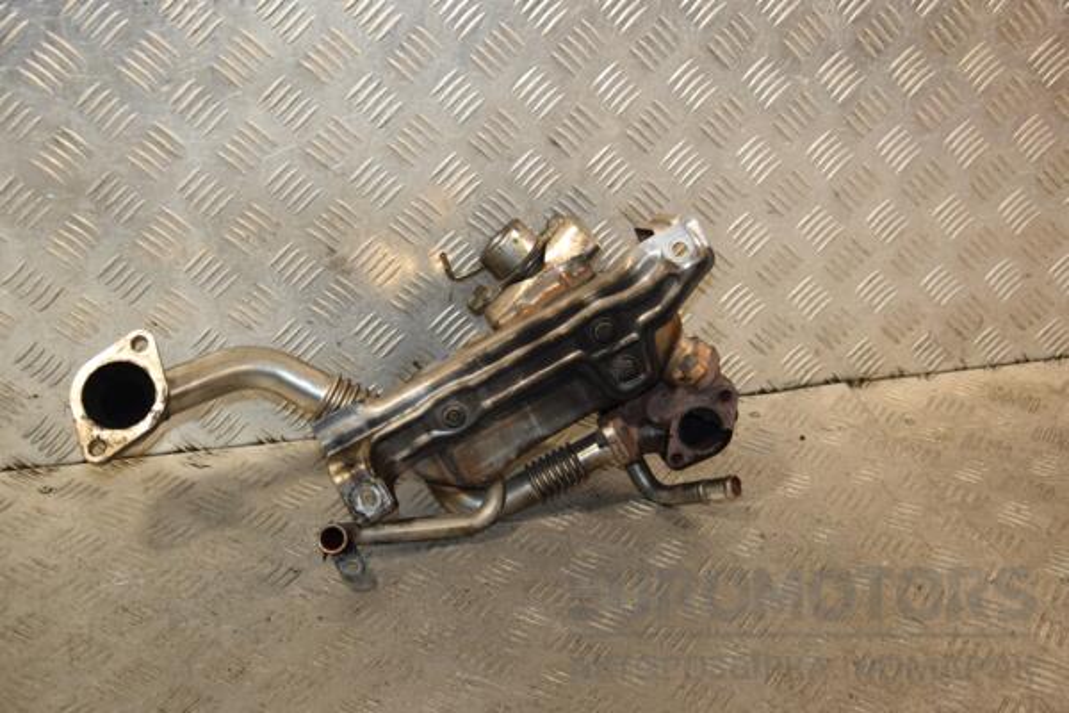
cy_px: 356
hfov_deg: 38.9
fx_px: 1514
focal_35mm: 51
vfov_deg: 26.5
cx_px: 534
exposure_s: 1/200
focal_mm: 34
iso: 800
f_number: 5
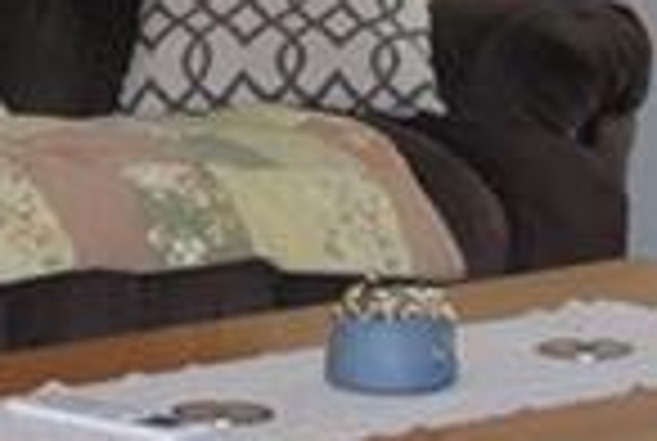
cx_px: 144
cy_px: -169
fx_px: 4243
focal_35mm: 232
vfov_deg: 5.9
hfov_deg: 8.8
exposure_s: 1/60
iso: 200
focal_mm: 22
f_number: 4
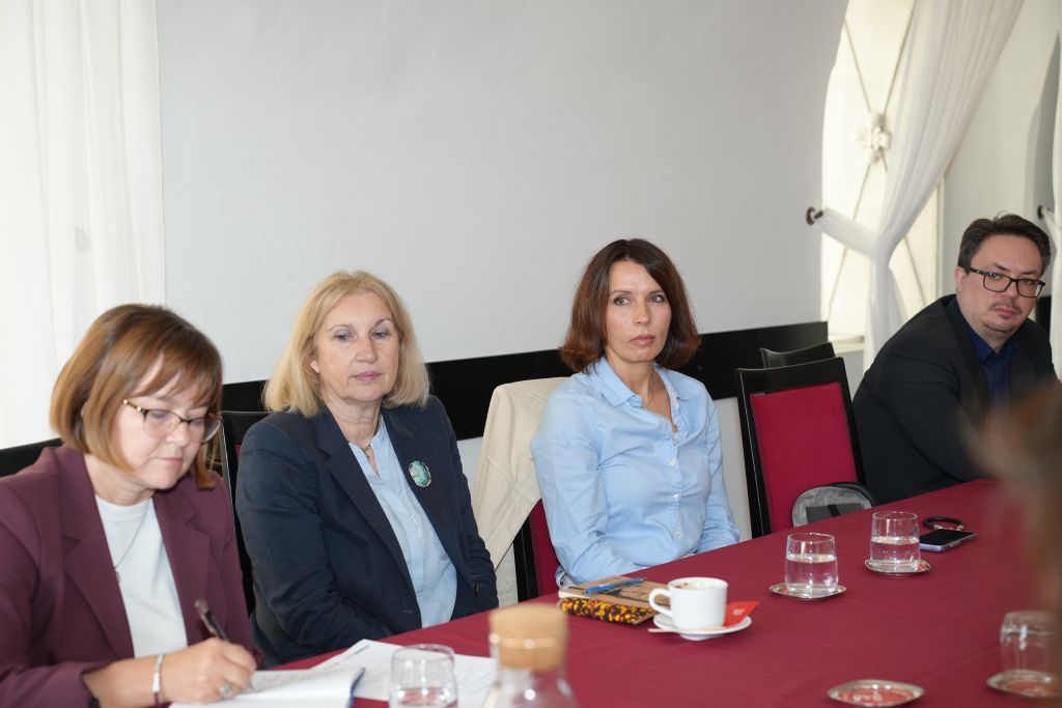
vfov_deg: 25.1
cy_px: 354
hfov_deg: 36.9
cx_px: 531
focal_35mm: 54
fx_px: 1593
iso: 1000
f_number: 4
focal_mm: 54
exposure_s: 1/160
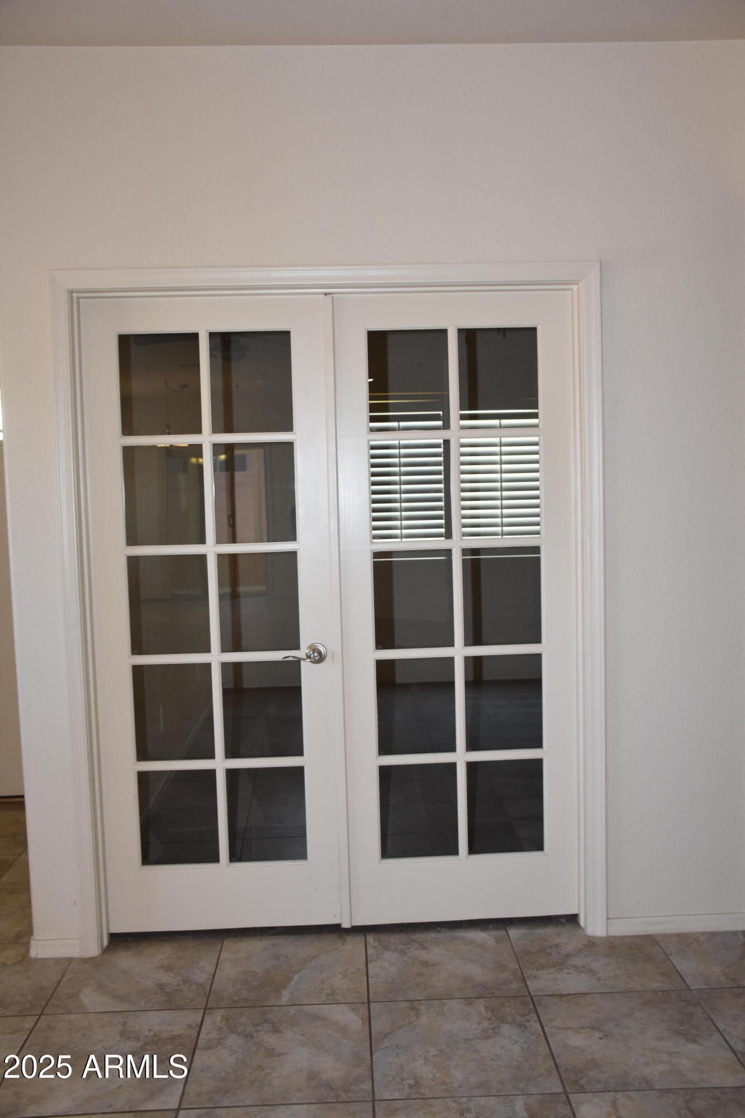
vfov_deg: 57.2
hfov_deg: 40.0
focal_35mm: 33
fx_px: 1024
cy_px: 559
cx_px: 372
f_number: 4
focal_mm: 22
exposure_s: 1/60
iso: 450
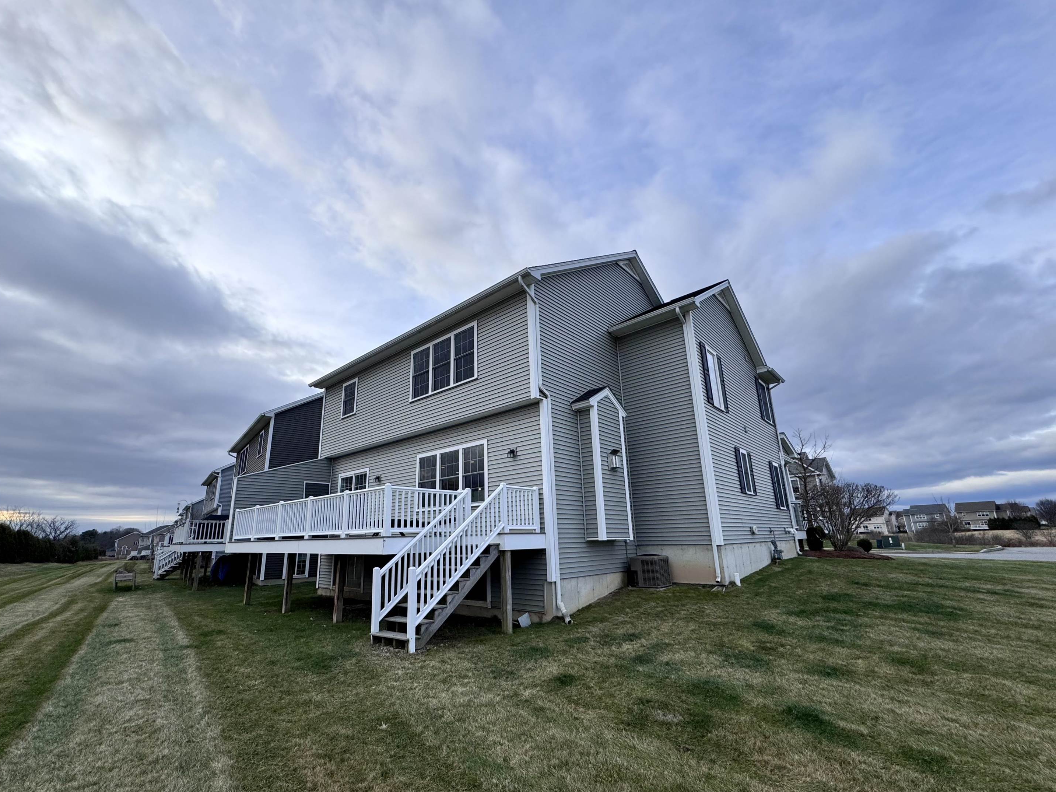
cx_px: 502
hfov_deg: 98.1
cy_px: 418
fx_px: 458
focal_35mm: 15
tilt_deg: +14.5
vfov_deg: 81.7
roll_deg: +0.7
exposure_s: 1/646
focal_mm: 2.22
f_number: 2.2
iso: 40
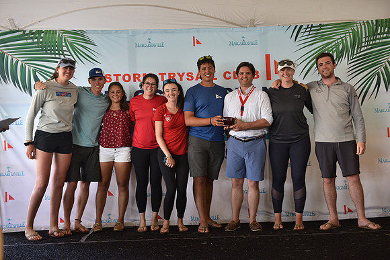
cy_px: 130
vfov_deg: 26.0
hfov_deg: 38.2
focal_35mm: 52
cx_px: 195
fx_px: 563
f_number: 4
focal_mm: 52
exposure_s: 1/160
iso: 800
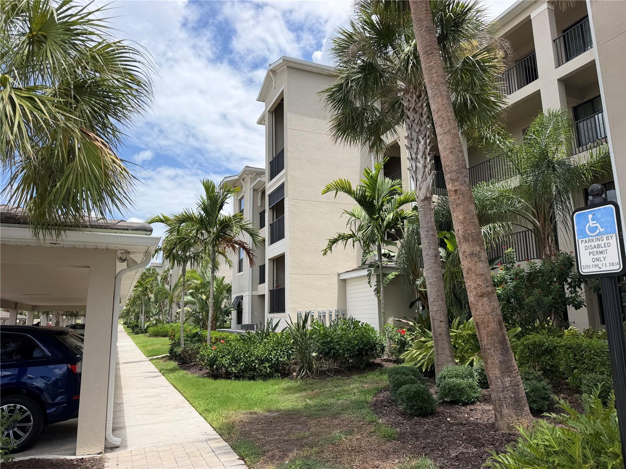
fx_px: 434
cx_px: 313
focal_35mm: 24
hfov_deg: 71.6
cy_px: 234
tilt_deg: +11.3
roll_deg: +1.3
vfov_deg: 56.8
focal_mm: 6.76
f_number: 1.78
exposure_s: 1/3759
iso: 80
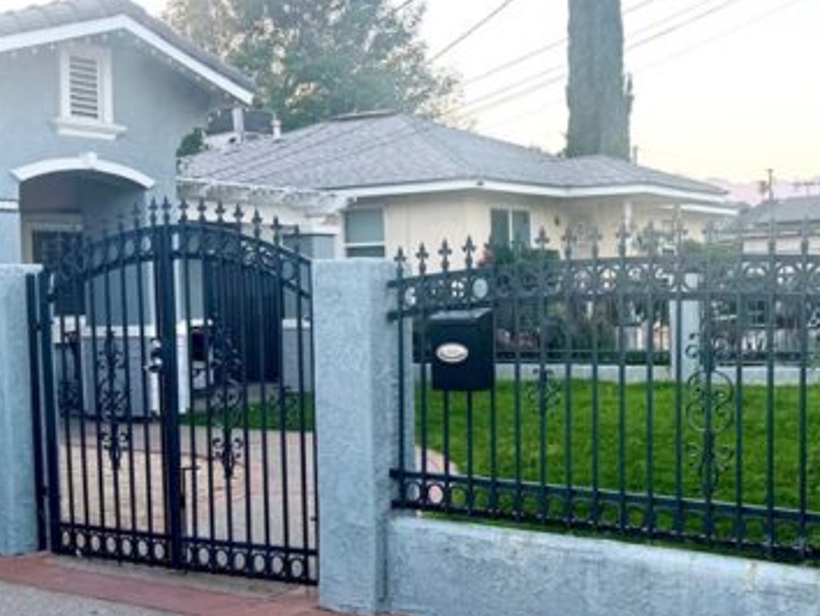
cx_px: 542
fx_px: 1233
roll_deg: +1.4
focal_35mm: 52
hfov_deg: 36.4
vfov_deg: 28.0
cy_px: 352
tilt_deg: -3.1
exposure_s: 1/255
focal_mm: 6.76
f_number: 1.78
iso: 64
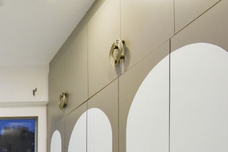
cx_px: -78
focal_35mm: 44
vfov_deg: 25.5
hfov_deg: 32.1
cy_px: 206
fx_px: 279
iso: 1000
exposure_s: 1/30
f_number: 8
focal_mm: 16
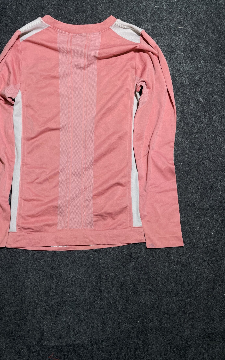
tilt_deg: -62.7
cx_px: 80
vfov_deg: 59.6
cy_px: 172
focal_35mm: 32
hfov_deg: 39.1
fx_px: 314
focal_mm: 4.2
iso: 64
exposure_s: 1/100
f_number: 1.6
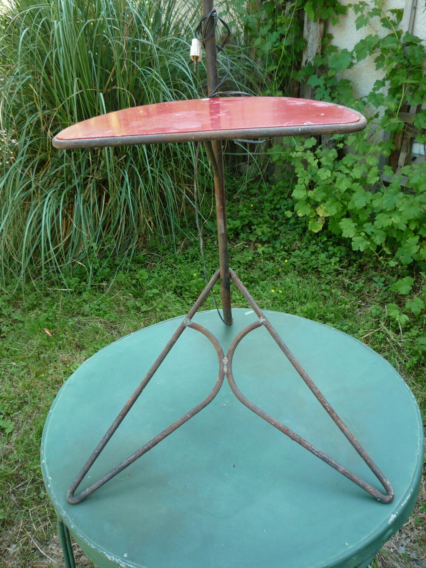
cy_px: 284
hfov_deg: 46.8
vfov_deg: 60.0
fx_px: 492
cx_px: 213
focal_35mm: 30
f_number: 3.3
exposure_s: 1/40
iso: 100
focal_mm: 5.2
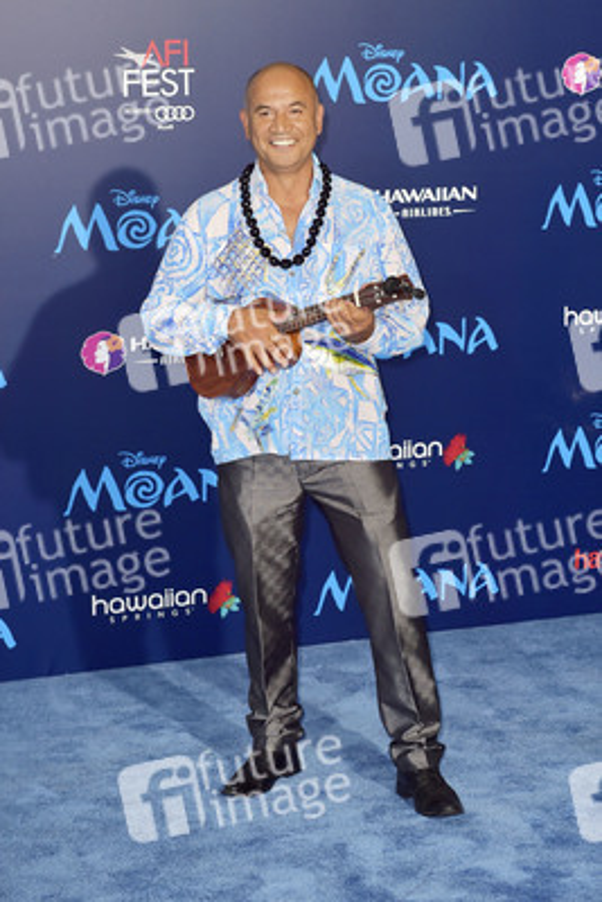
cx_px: 301
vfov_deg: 28.8
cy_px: 451
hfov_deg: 19.5
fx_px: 1754
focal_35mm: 70
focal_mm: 70
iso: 400
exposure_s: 1/320
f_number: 4.5
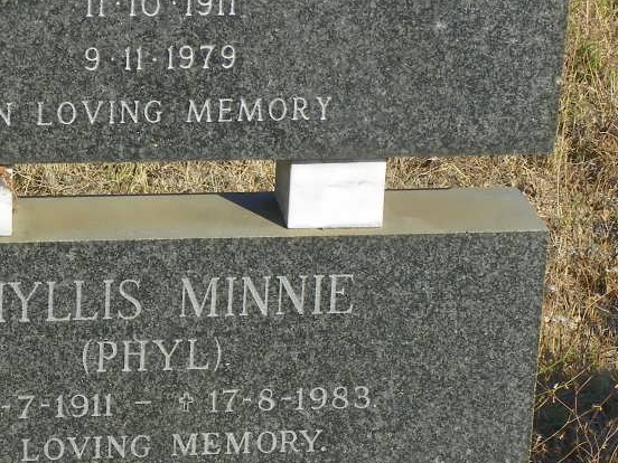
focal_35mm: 163
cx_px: 170
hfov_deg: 12.1
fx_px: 2910
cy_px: 239
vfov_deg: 9.1
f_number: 5.6
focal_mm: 13.4
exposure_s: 1/200
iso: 64
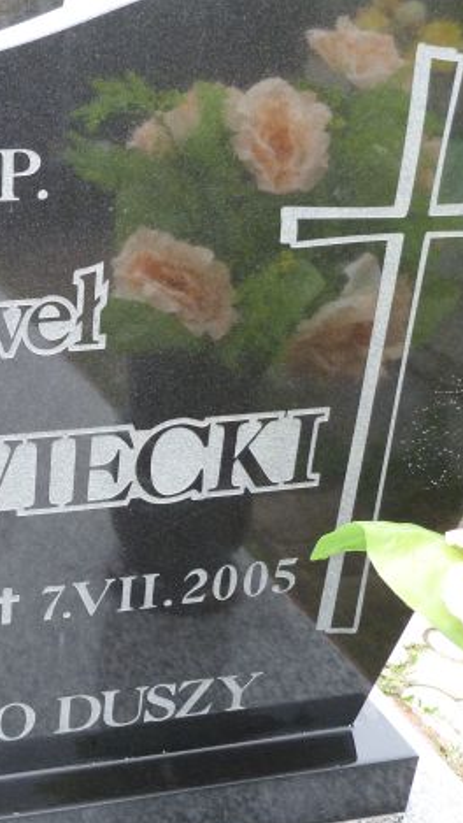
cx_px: -93
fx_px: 1134
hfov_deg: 21.4
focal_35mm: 52
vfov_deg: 39.9
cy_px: 419
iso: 125
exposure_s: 1/30
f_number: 3.5
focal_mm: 5.7
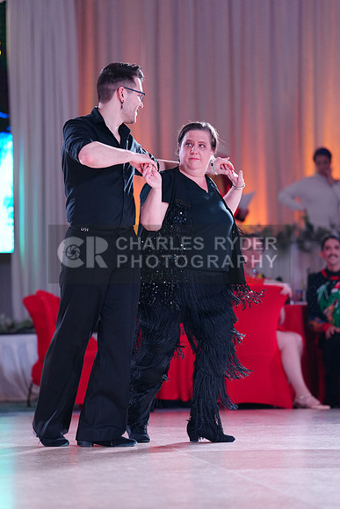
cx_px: 170
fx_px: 1968
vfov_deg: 14.8
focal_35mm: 139
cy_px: 254
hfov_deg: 9.9
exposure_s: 1/500
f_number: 2.8
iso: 2000
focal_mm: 139
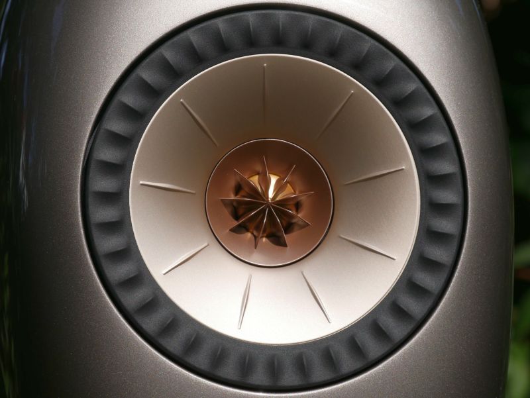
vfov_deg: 10.8
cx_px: 265
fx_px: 2114
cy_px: 199
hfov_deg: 14.3
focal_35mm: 138
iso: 200
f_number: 8
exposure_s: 1/640
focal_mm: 69
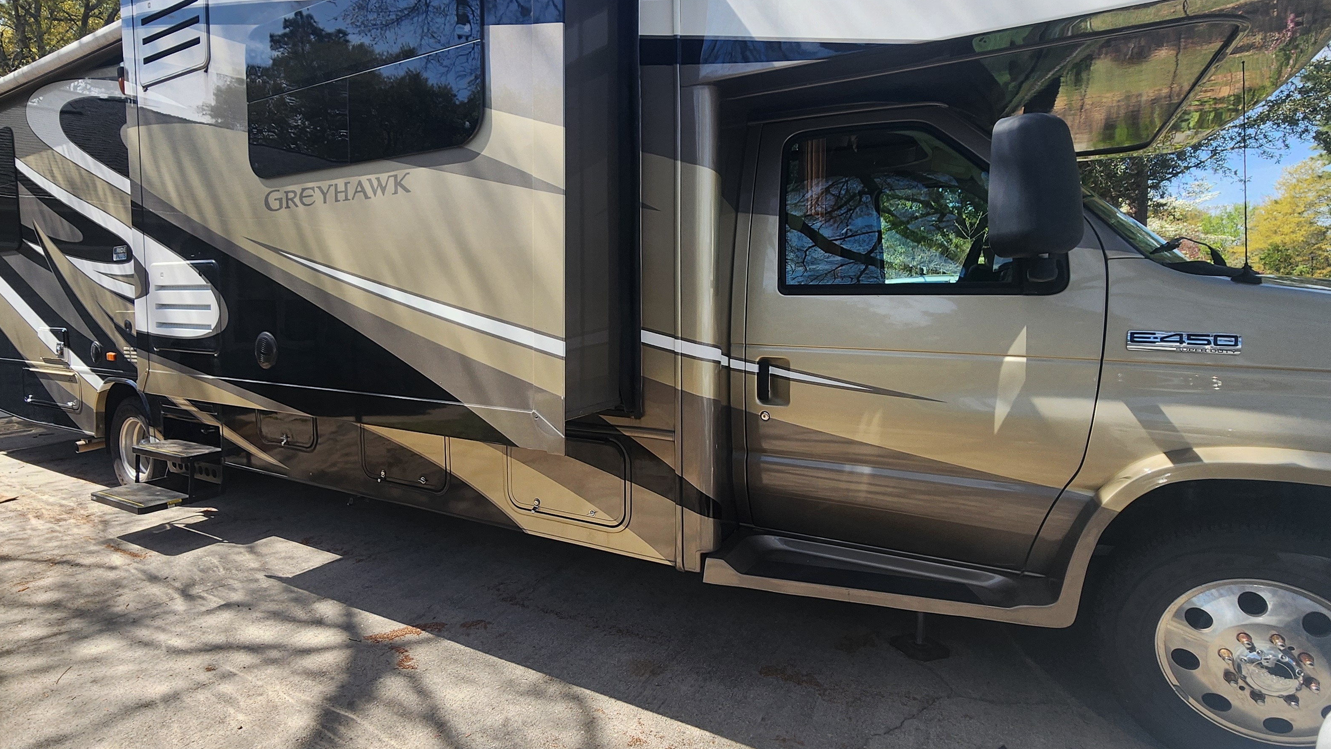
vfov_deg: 60.9
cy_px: 345
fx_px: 635
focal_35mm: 18
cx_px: 584
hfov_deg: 92.2
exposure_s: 1/790
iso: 50
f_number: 2.2
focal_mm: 2.2
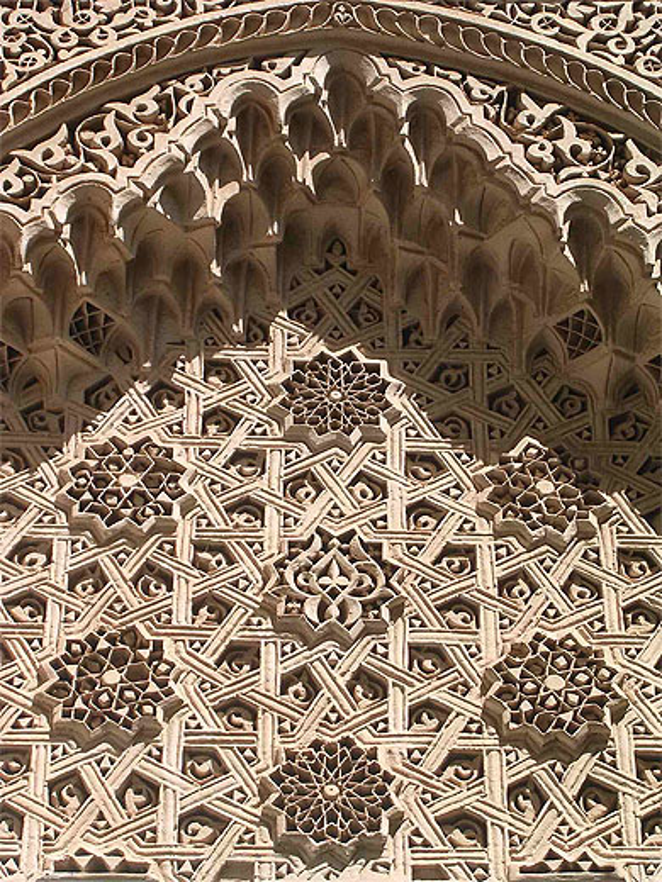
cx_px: 331
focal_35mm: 115
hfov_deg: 12.9
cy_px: 441
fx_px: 2932
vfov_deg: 17.1
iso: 100
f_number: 4.9
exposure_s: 1/276
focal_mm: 17.4
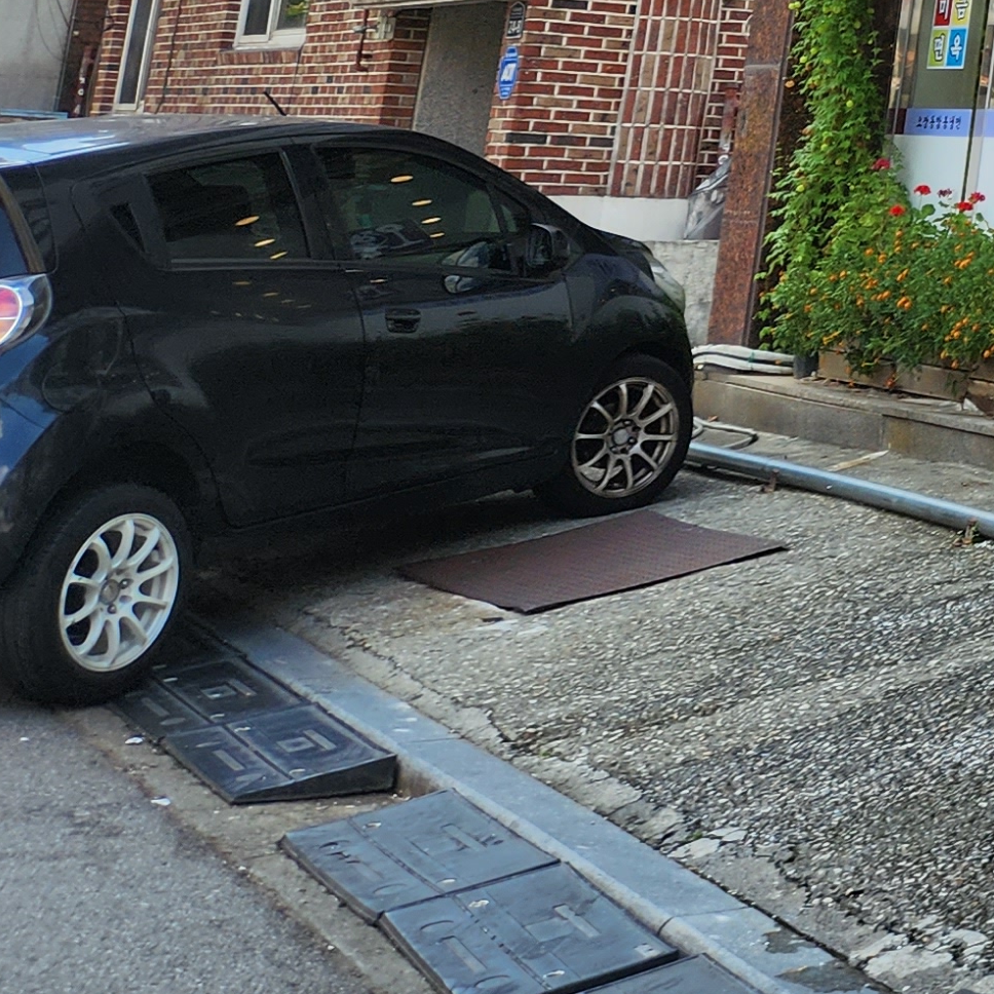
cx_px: 1974
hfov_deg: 16.1
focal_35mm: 84
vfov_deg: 18.7
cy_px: -393
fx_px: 2729
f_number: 1.8
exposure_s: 1/779
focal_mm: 5.4
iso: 20
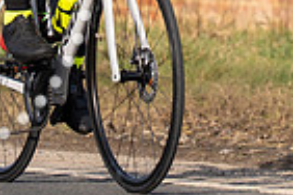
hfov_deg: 2.1
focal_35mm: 969
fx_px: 7886
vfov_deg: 1.4
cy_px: -240
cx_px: 106
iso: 100
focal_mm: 160
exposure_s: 1/800
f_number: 4
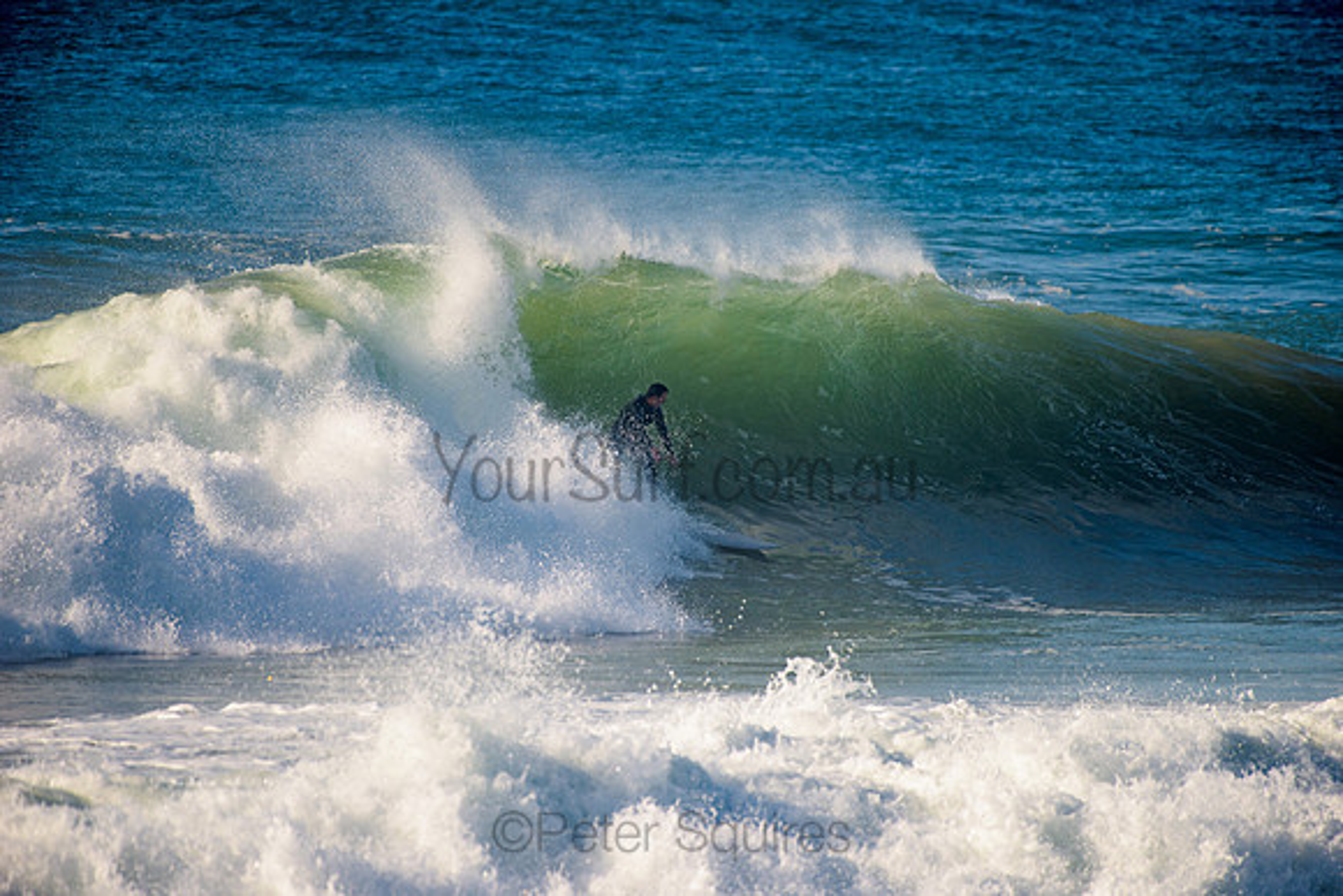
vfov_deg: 2.8
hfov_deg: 4.1
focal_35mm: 500
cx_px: 672
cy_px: 448
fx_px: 18656
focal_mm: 500
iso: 180
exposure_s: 1/1600
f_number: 5.6
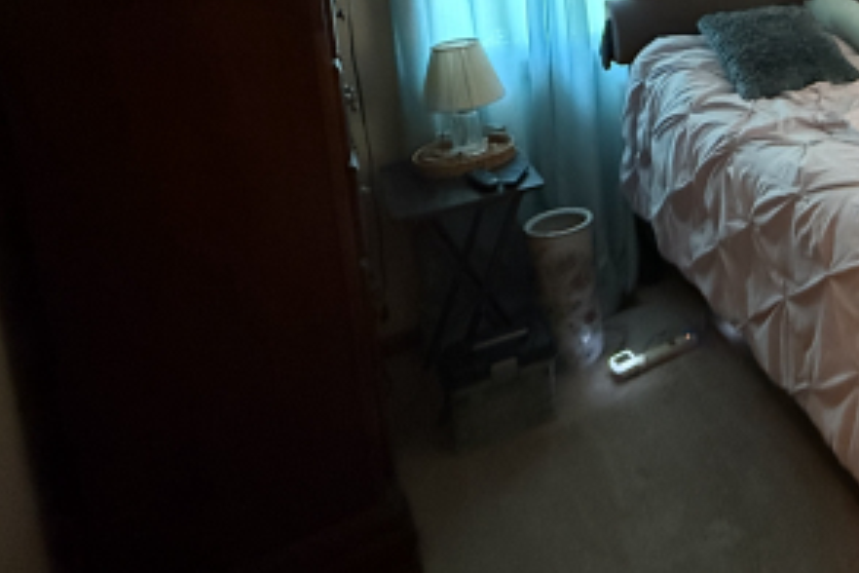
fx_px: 787
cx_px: 901
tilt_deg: -8.3
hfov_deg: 45.8
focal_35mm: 33
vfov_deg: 35.7
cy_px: -12
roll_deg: +0.5
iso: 1250
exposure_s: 1/60
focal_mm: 2.22
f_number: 2.2
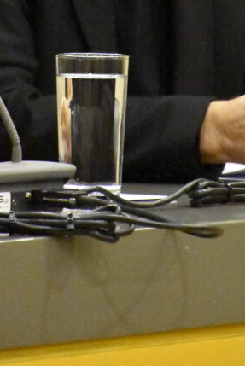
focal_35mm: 501
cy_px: -55
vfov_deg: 4.1
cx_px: 83
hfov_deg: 2.8
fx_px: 5102
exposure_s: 1/250
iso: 25600
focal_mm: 140
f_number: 5.6
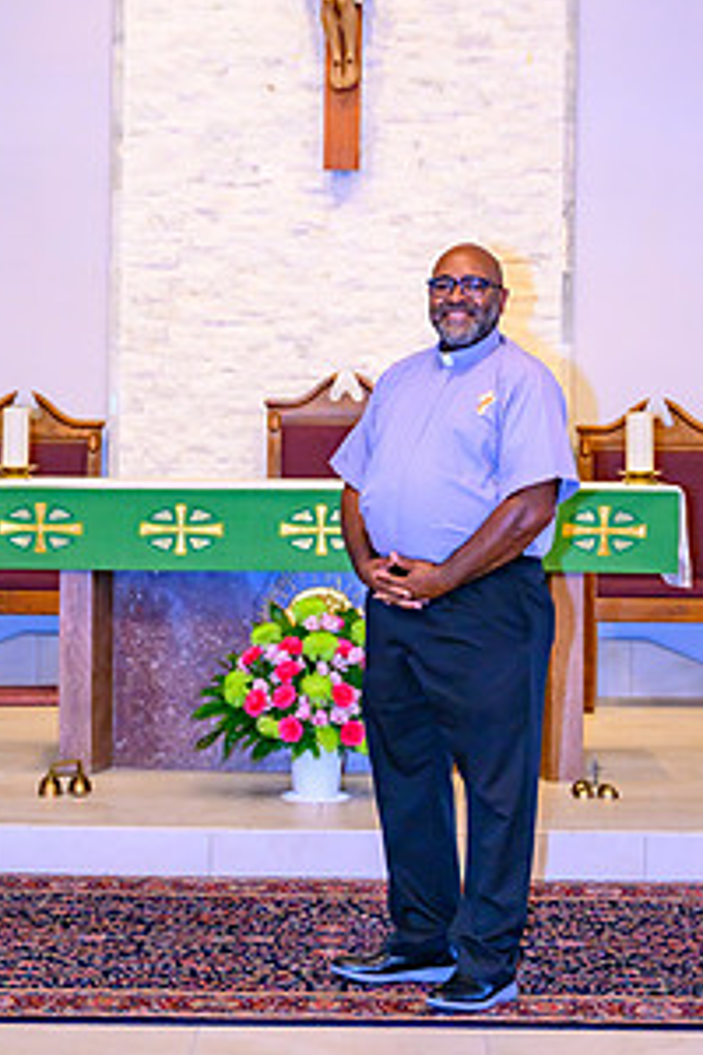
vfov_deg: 23.3
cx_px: 362
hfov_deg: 15.7
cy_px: 362
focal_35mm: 87
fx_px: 2548
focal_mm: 39
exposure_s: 1/80
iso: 500
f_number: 2.8
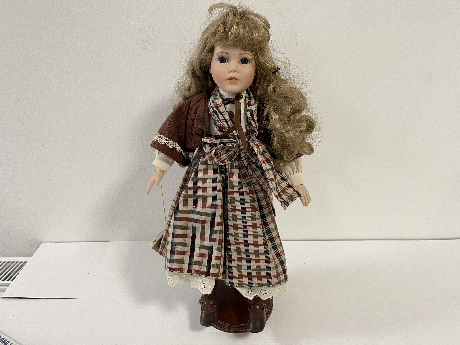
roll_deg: +2.7
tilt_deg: -22.2
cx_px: 230
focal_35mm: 25
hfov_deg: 69.4
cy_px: 172
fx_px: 332
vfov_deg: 54.9
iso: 100
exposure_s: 1/50
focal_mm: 5.1
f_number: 1.6
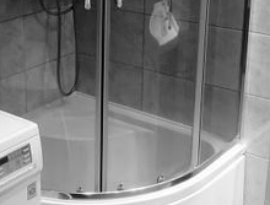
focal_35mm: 46
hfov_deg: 40.5
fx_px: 360
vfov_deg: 31.2
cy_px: 50
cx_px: 89
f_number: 1.8
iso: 125
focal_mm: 3.62
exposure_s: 1/33.3
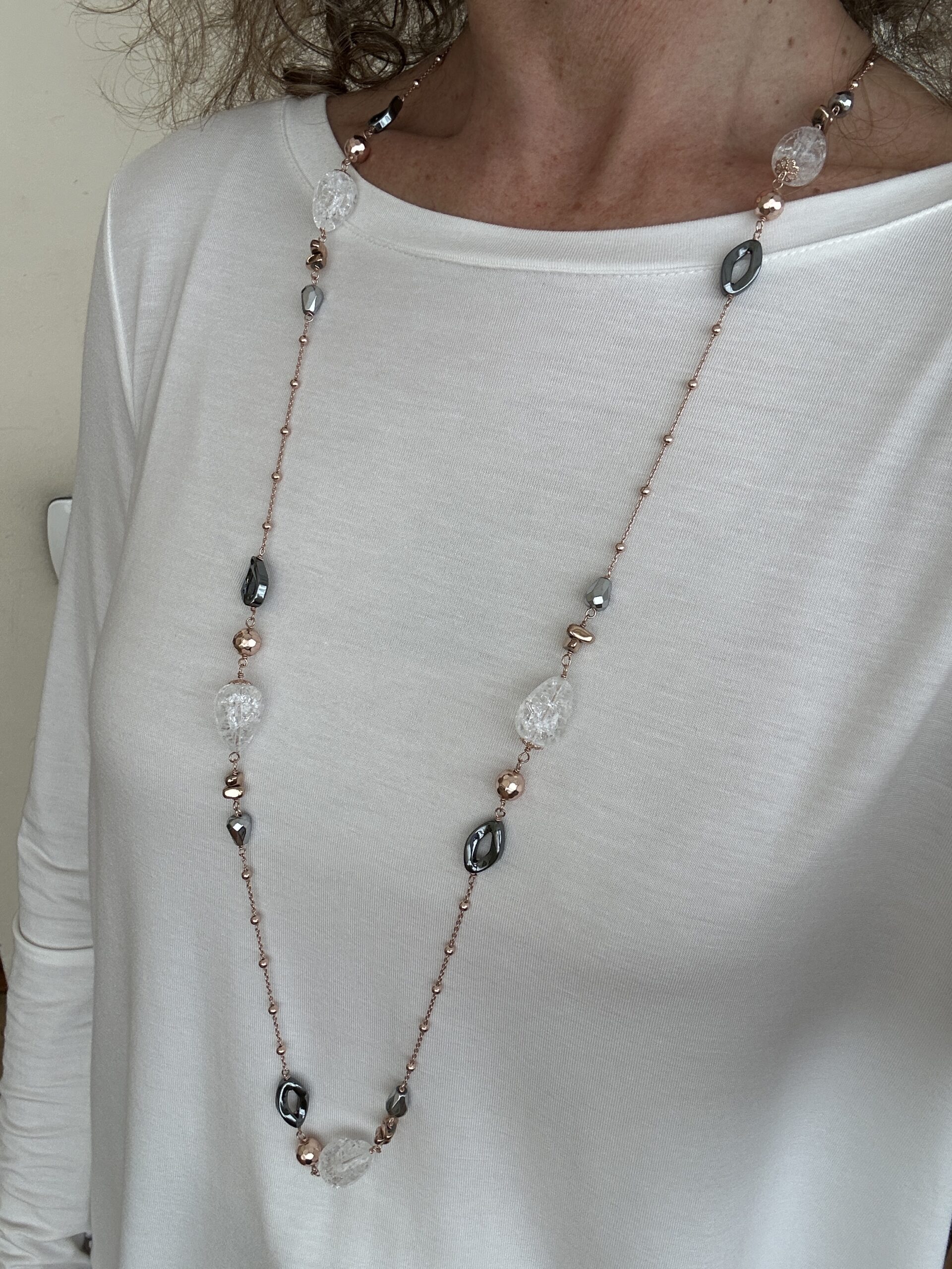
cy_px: 634
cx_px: 476
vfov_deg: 60.0
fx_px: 1100
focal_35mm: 30
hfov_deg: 46.8
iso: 32
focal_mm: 2.69
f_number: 1.9
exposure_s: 1/121
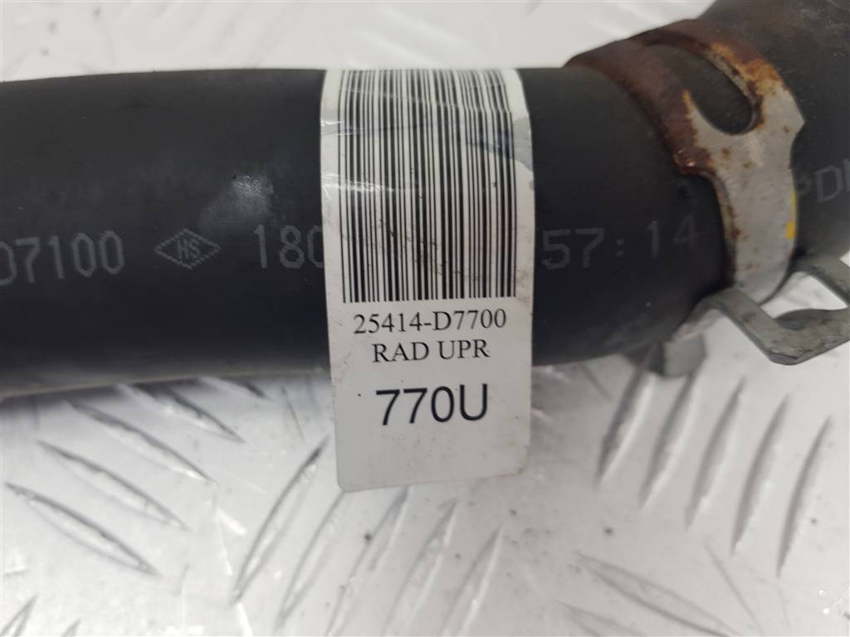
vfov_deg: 53.1
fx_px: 638
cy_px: 318
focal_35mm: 26
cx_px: 425
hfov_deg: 67.3
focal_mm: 4.2
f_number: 1.7
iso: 50
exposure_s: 1/50
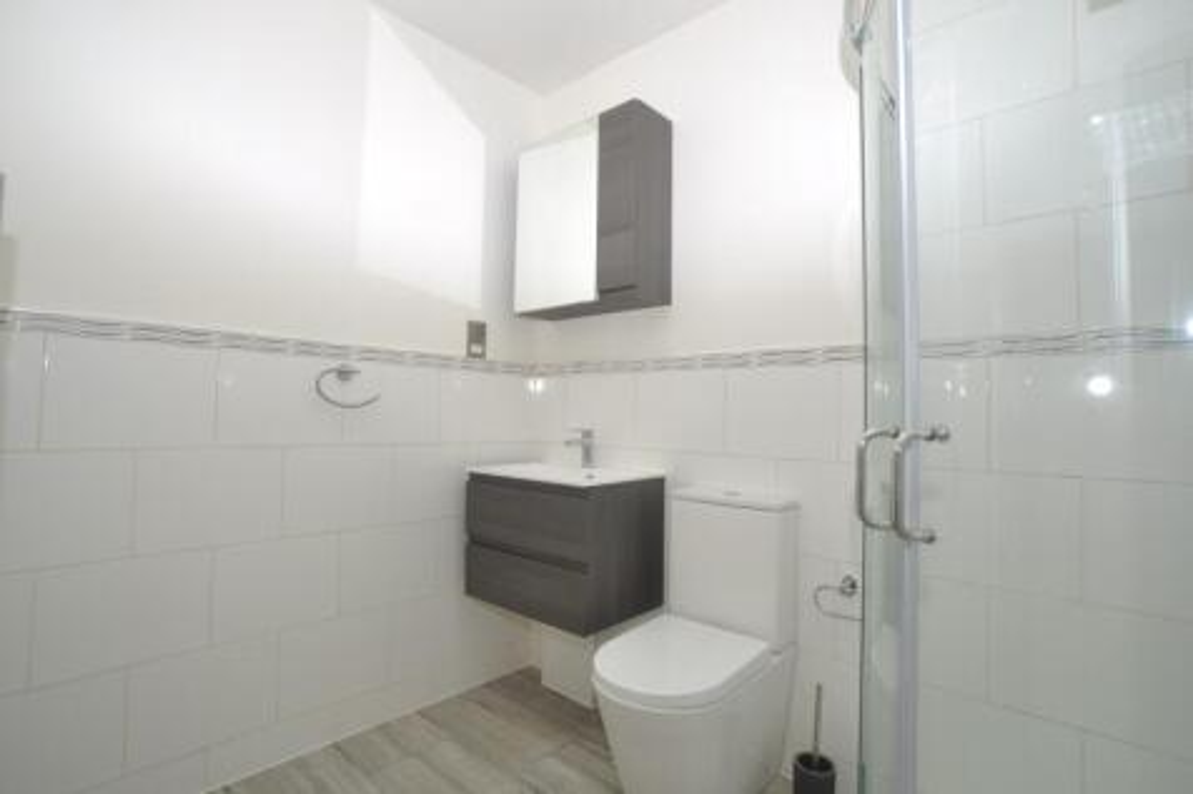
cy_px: 397
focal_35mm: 16
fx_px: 547
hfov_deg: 95.0
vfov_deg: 72.0
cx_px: 596
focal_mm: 11
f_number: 4.5
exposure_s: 1/60
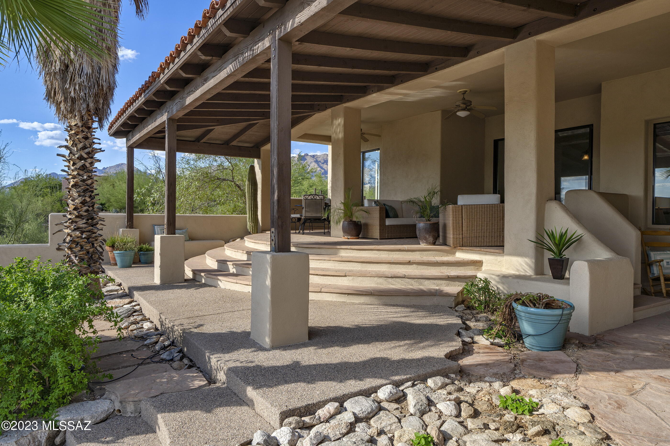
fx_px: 428
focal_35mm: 23
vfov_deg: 55.1
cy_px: 223
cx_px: 335
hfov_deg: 76.1
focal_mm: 23
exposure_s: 1/160
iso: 100
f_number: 9
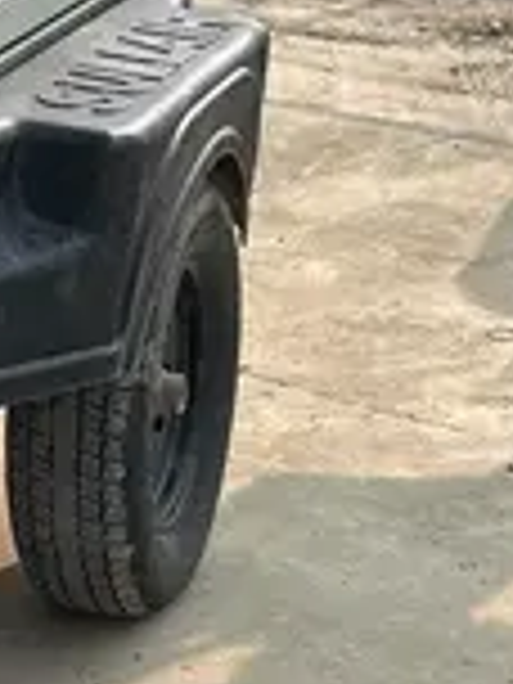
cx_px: -346
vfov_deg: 15.8
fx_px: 2470
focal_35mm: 125
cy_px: 371
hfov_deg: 11.2
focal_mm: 5.7
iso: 50
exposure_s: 1/3165
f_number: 1.5
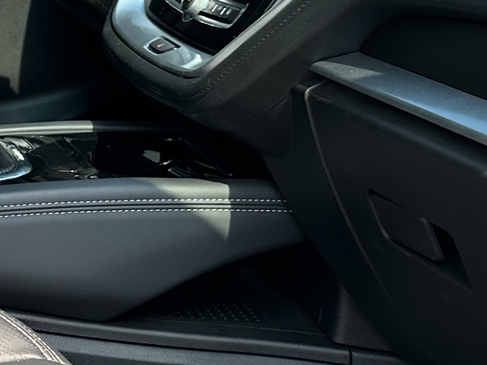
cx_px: -263
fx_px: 1632
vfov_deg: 12.7
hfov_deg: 15.5
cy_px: 93
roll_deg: -0.4
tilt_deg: -10.5
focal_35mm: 116
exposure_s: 1/918
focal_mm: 6.86
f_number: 1.78
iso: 80
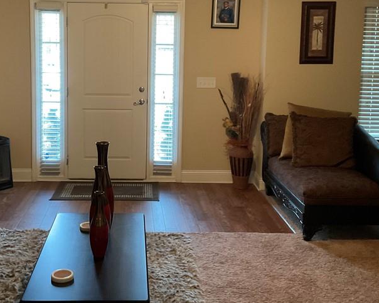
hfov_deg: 38.6
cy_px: 97
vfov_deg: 31.2
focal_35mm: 48
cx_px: 146
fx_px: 538
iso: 320
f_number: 1.8
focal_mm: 3
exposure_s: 1/30
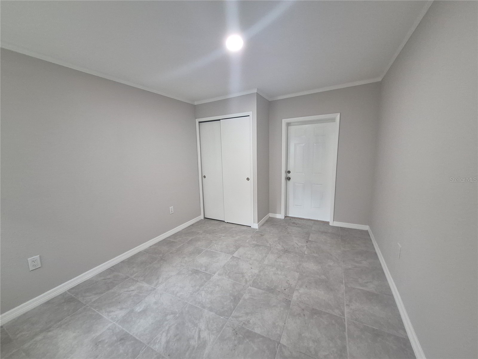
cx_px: 239
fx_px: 180
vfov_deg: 89.9
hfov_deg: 106.2
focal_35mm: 13
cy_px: 180
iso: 320
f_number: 2.2
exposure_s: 1/60
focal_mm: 1.74
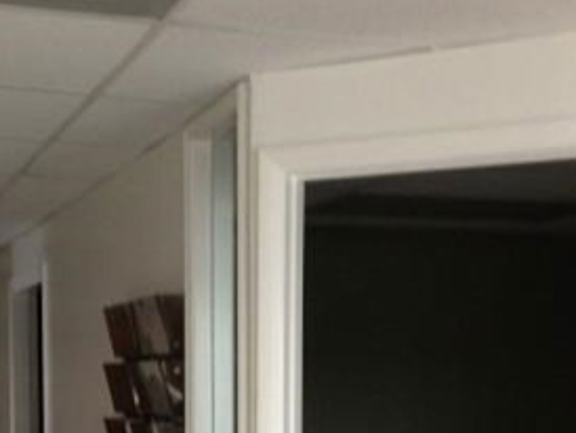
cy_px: 450
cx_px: 217
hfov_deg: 25.2
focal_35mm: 77
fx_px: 1282
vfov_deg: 18.6
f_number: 2.4
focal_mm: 4.13
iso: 250
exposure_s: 1/20
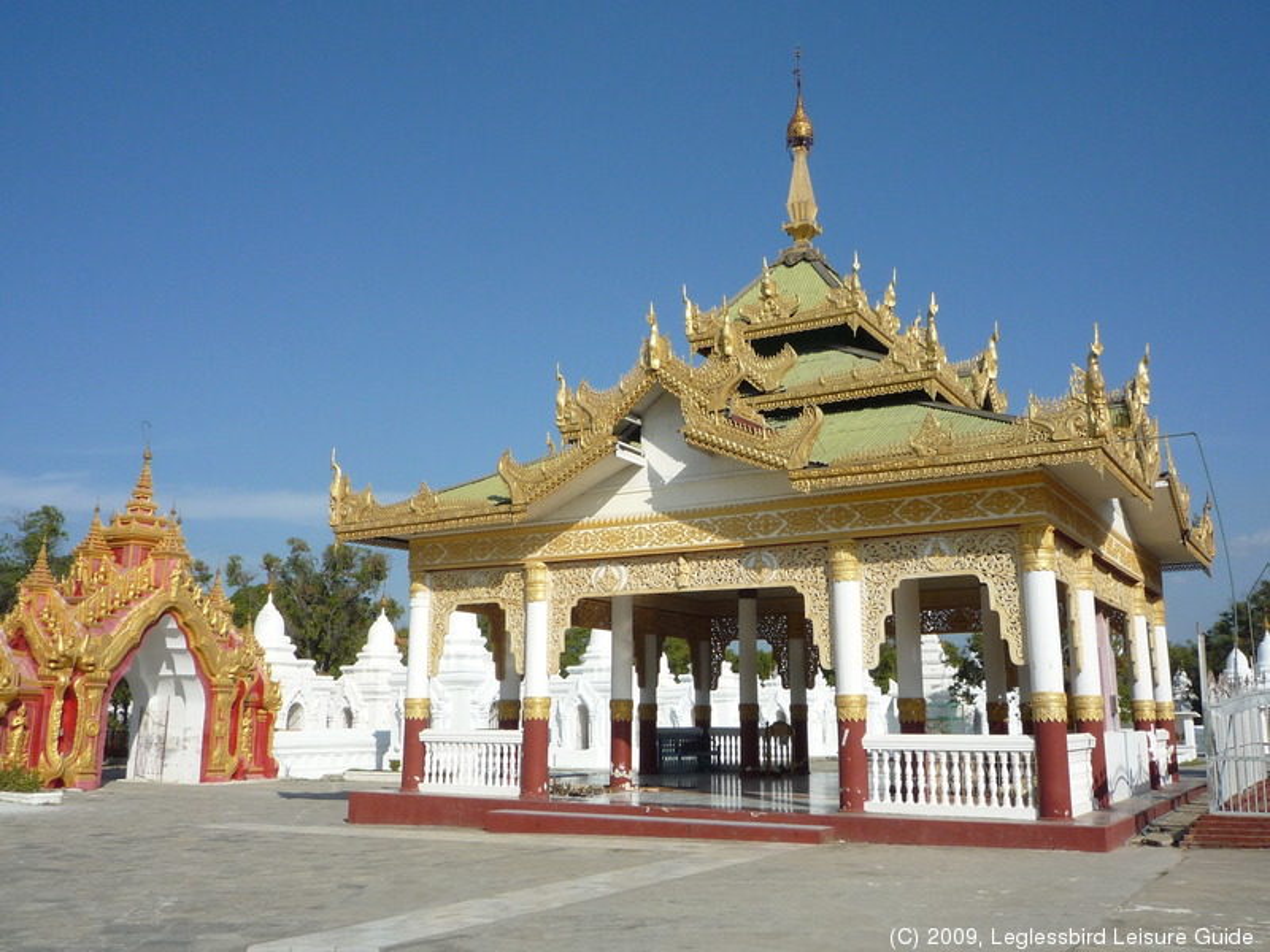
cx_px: 635
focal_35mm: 31
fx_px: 1137
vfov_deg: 45.4
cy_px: 476
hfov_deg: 58.4
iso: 100
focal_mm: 4.4
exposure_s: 1/800
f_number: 5
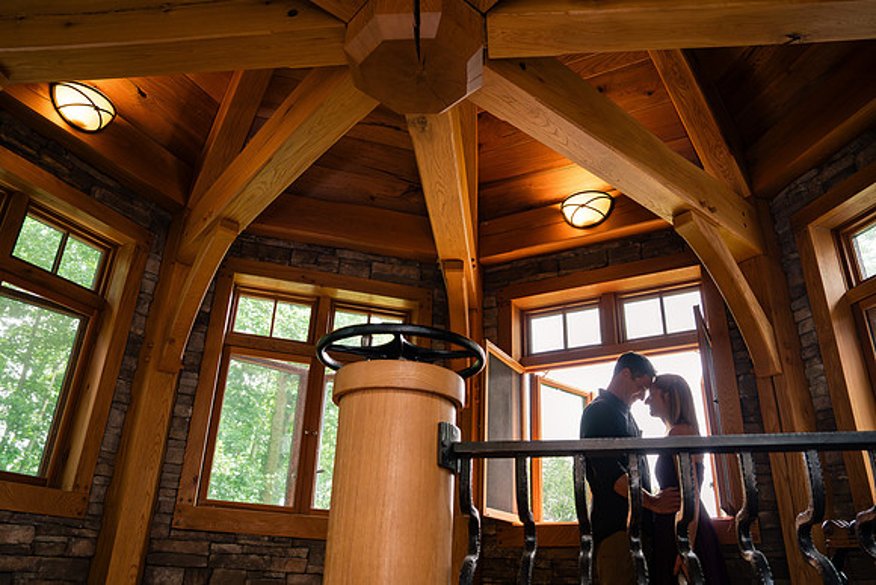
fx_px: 624
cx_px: 437
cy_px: 305
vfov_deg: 50.2
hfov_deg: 70.2
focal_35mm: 26
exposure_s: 1/250
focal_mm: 24
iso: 800
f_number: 4.5
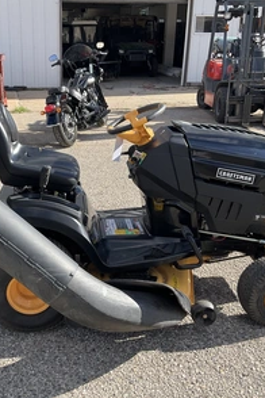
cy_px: 199
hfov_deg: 32.4
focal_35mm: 41
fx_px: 453
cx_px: 88
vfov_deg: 47.4
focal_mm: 3
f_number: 1.8
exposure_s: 1/691
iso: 25
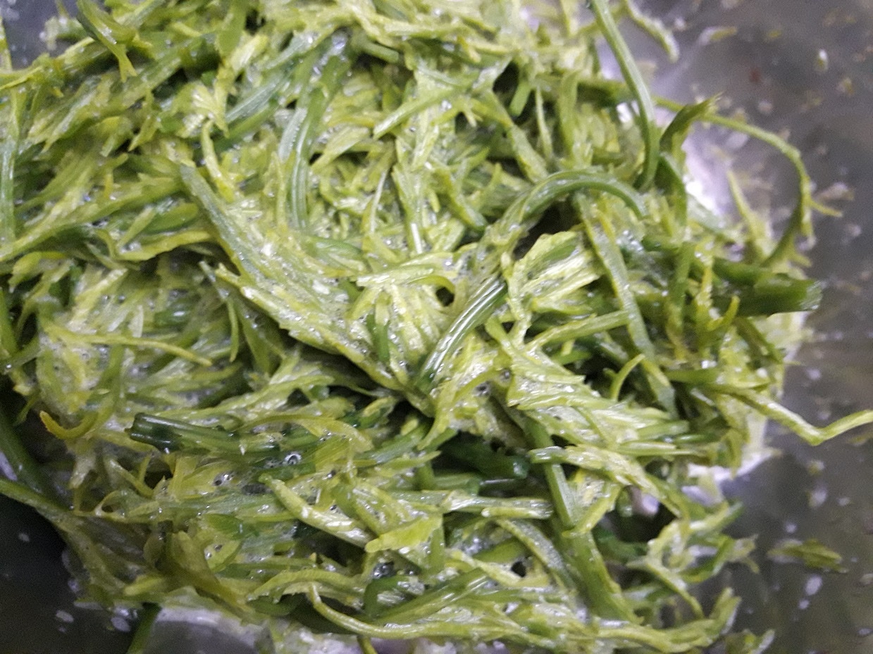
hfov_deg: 63.4
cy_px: 327
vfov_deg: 49.7
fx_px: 706
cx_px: 436
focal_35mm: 28
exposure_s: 1/17
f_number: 1.9
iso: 500
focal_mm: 3.7
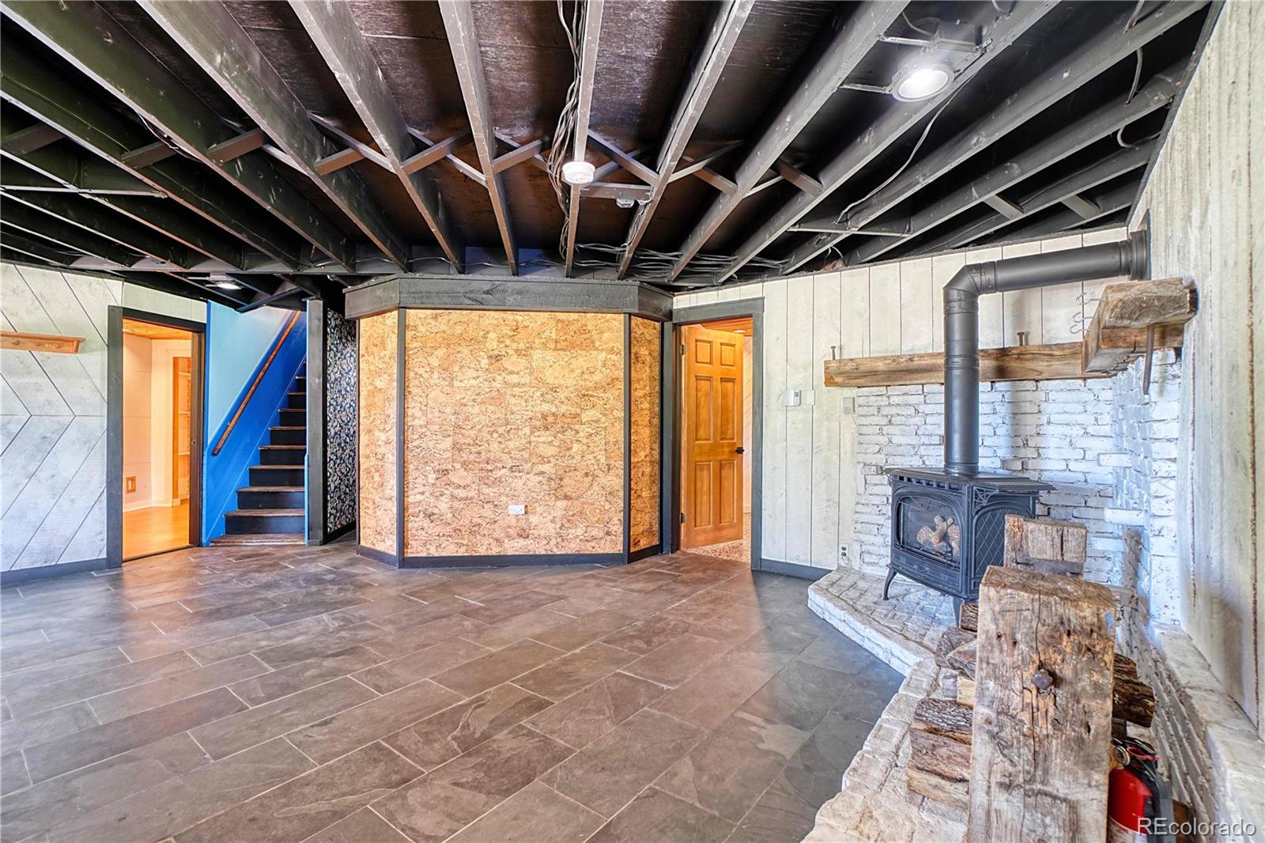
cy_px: 422
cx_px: 632
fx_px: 527
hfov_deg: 100.4
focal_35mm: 15
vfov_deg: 77.3
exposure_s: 2
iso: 100
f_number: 6.3
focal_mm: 10
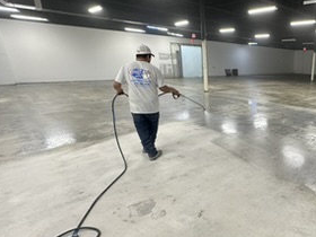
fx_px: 219
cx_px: 266
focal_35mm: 24
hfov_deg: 63.3
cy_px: 125
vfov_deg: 56.8
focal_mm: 2.22
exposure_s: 1/120
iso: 250
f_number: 2.2
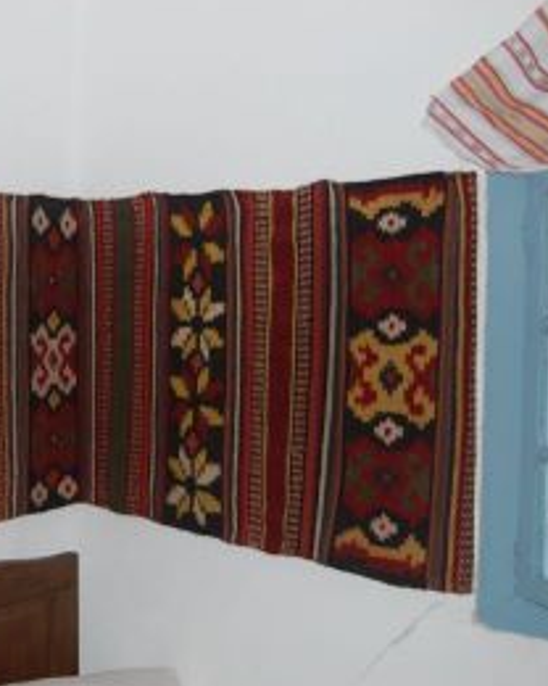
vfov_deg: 37.5
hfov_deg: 28.9
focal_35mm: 50
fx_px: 1008
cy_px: 339
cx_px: 29
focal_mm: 23
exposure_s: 1/60
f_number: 3.8
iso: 400
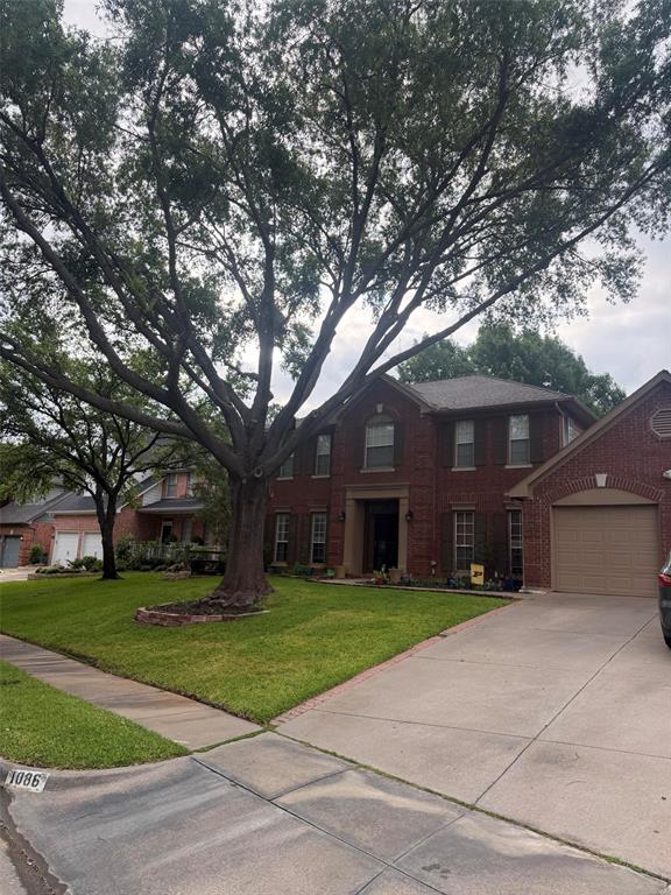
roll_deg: -3.1
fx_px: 620
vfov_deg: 71.6
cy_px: 448
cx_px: 336
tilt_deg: +11.7
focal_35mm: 24
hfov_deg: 56.8
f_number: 1.78
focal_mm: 6.76
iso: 100
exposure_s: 1/1018
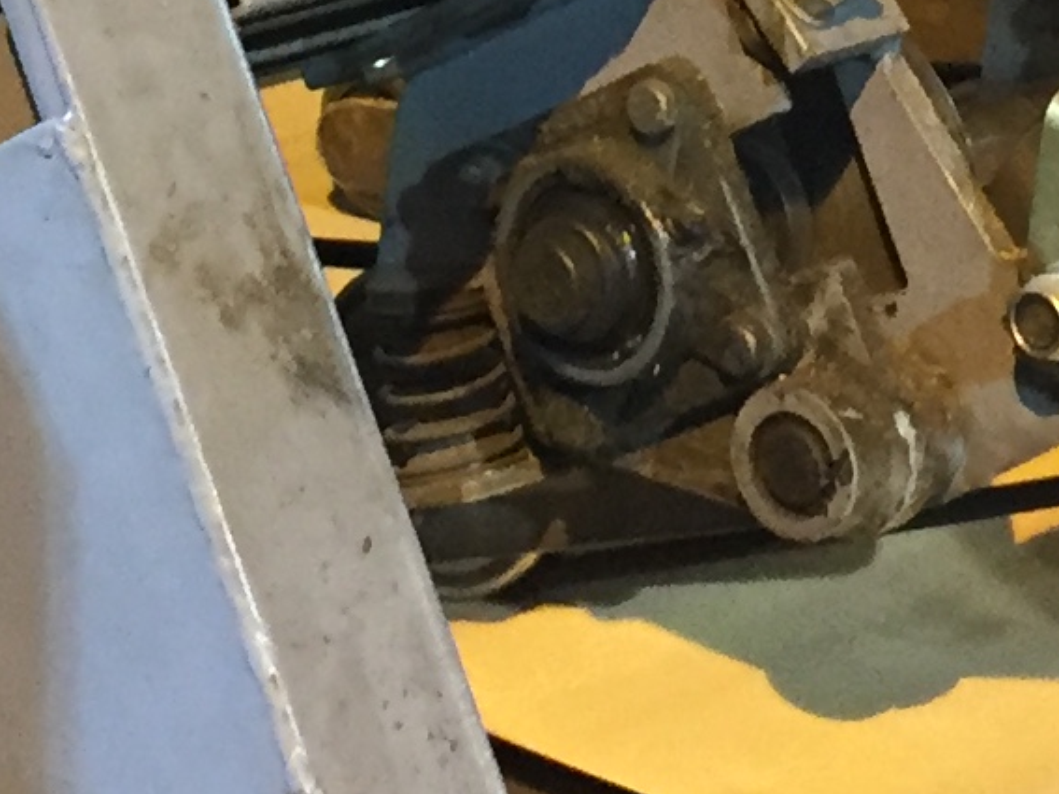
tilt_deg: -6.3
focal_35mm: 167
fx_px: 5108
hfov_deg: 11.8
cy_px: -592
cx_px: 459
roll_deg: -0.9
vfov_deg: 8.6
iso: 200
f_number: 2.2
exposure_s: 1/33
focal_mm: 4.15
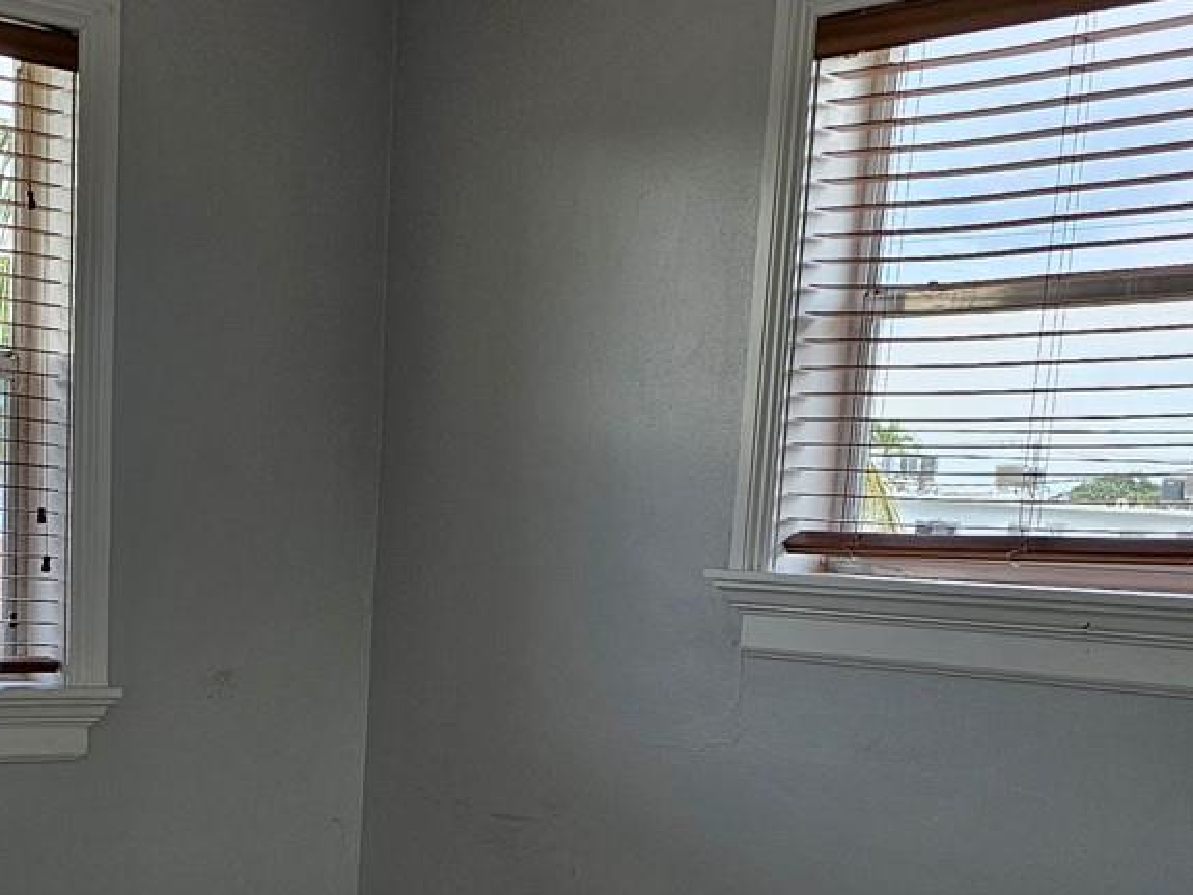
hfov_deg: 29.8
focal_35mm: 64
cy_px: 1013
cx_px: 307
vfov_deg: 21.6
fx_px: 2205
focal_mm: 6.3
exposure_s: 1/180
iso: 50
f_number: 1.7
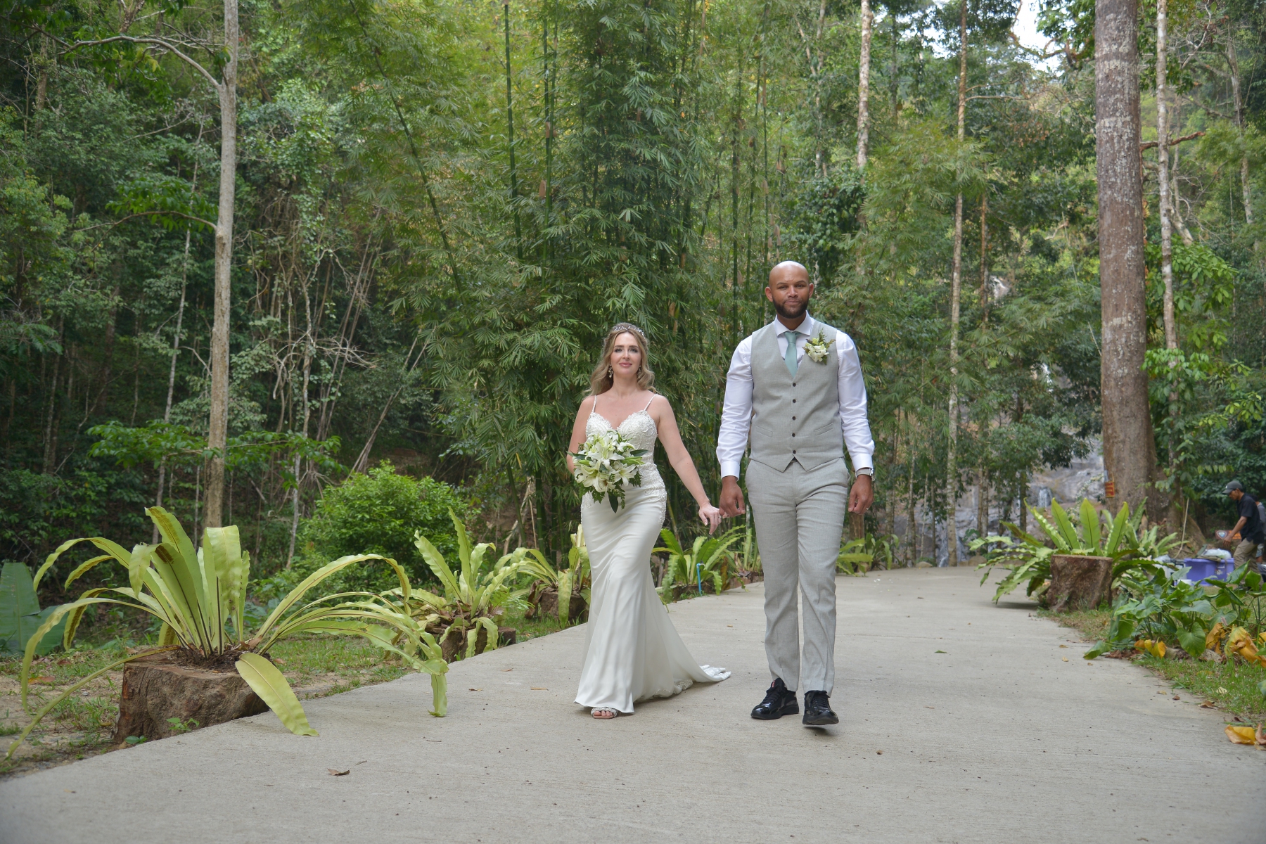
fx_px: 1090
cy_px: 422
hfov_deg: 60.3
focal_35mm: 31
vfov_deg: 42.3
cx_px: 633
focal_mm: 31
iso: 400
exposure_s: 1/160
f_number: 4
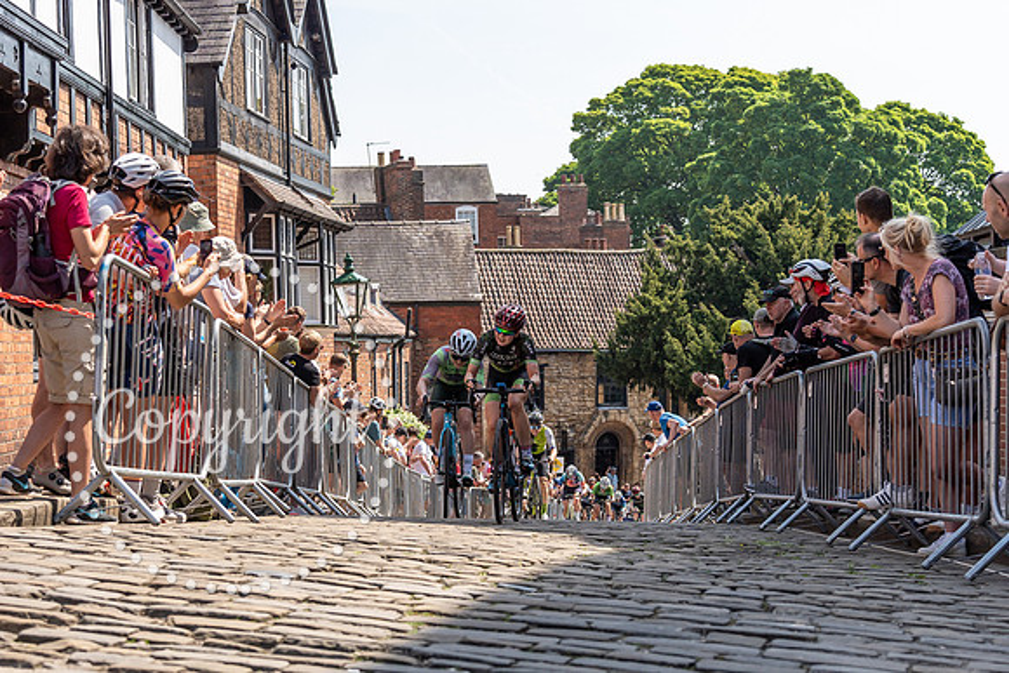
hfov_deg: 32.8
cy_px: 453
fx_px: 1711
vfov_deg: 22.2
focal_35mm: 61
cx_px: 451
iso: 160
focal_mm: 38
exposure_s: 1/2500
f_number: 3.5
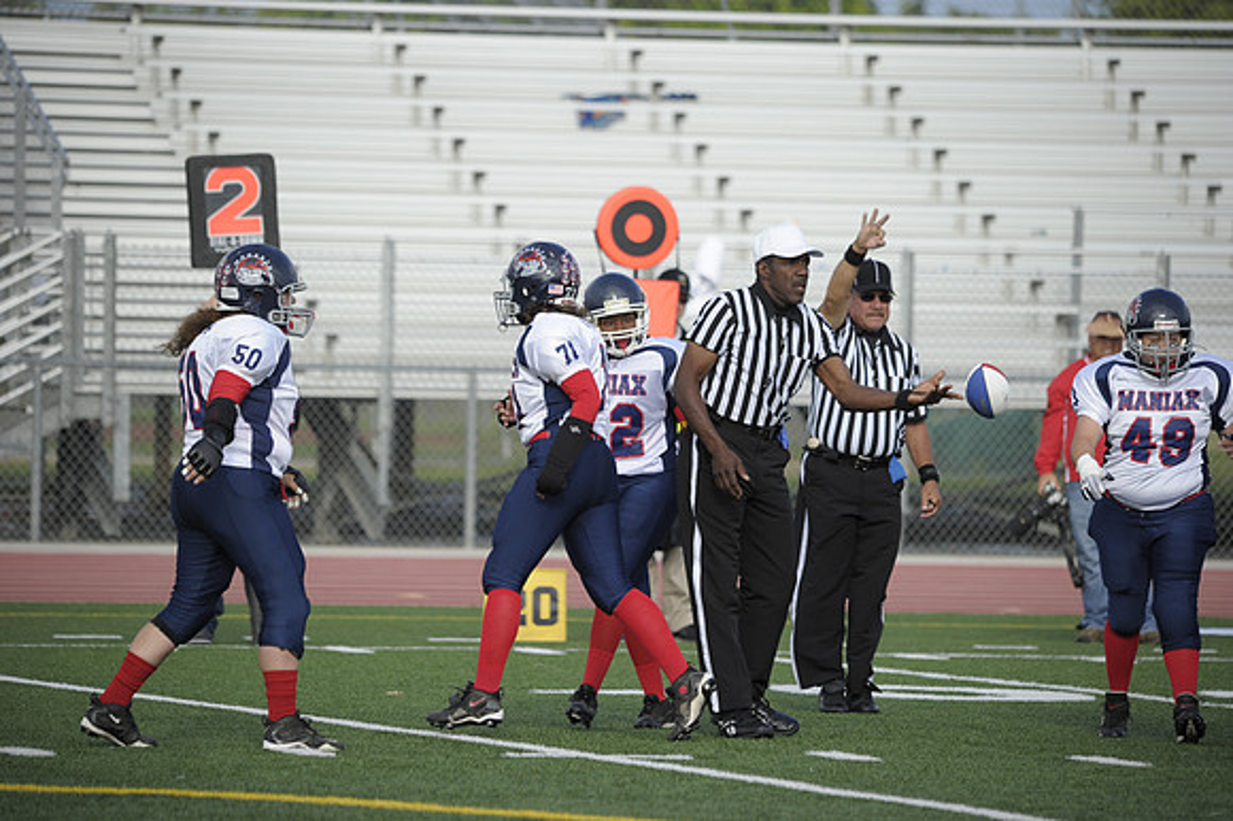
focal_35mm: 350
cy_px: 410
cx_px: 616
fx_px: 11980
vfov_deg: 3.9
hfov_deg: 5.9
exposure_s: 1/1000
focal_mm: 350
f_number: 6
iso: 450
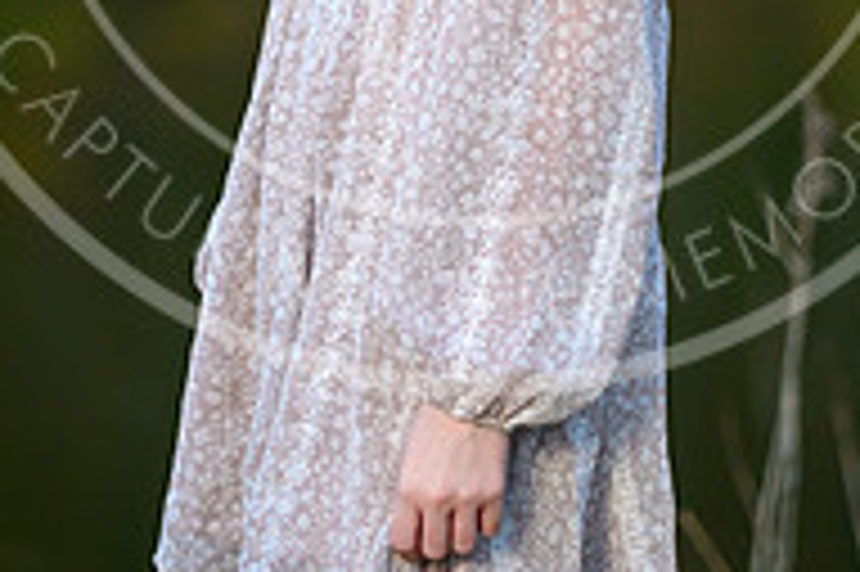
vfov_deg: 4.3
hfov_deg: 6.5
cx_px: 482
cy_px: -234
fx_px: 7590
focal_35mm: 318
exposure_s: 1/160
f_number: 2.8
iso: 2500
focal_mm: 135
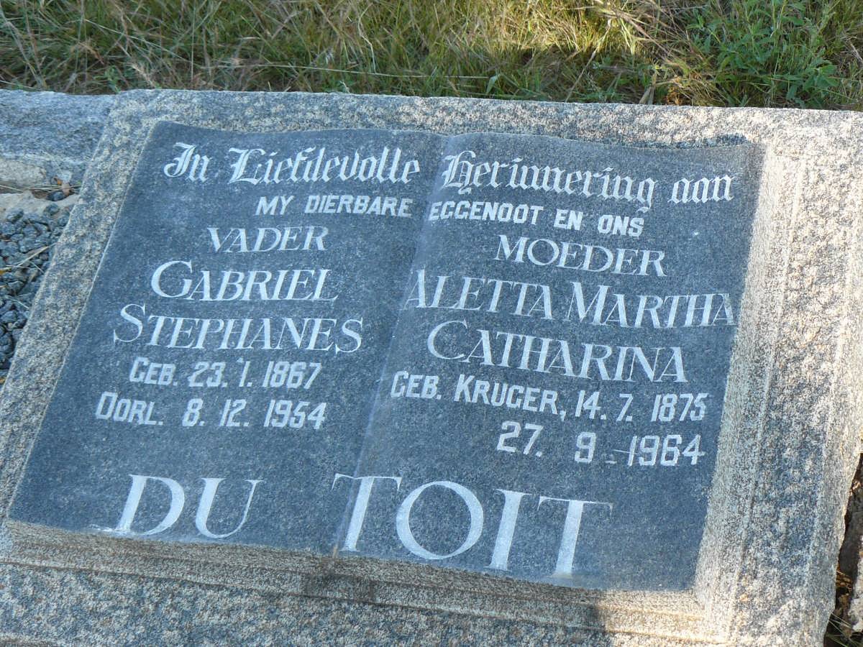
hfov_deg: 24.7
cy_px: 324
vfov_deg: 18.7
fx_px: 1970
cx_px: 432
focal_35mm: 79
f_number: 3.6
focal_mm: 11
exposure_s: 1/125
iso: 100
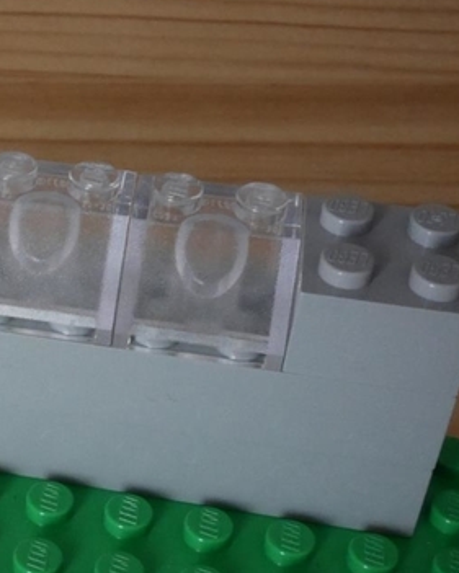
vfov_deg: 21.4
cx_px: -154
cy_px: 362
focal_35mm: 89
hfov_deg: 16.3
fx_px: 1511
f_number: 14
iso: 3200
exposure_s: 1/60
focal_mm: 20
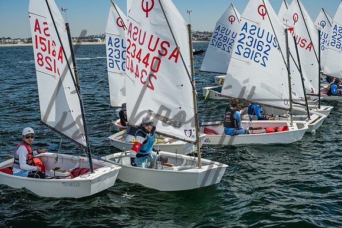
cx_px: 171
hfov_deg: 36.2
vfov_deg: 24.6
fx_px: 523
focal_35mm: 55
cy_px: 114
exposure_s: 1/160
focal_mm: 55
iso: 100
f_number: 8
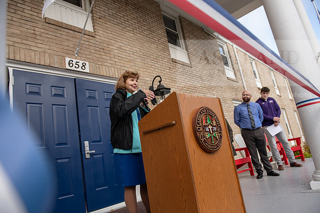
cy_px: 106
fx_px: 231
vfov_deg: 49.6
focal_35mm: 26
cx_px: 160
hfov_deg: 69.4
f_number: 3.5
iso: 160
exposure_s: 1/320
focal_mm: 26
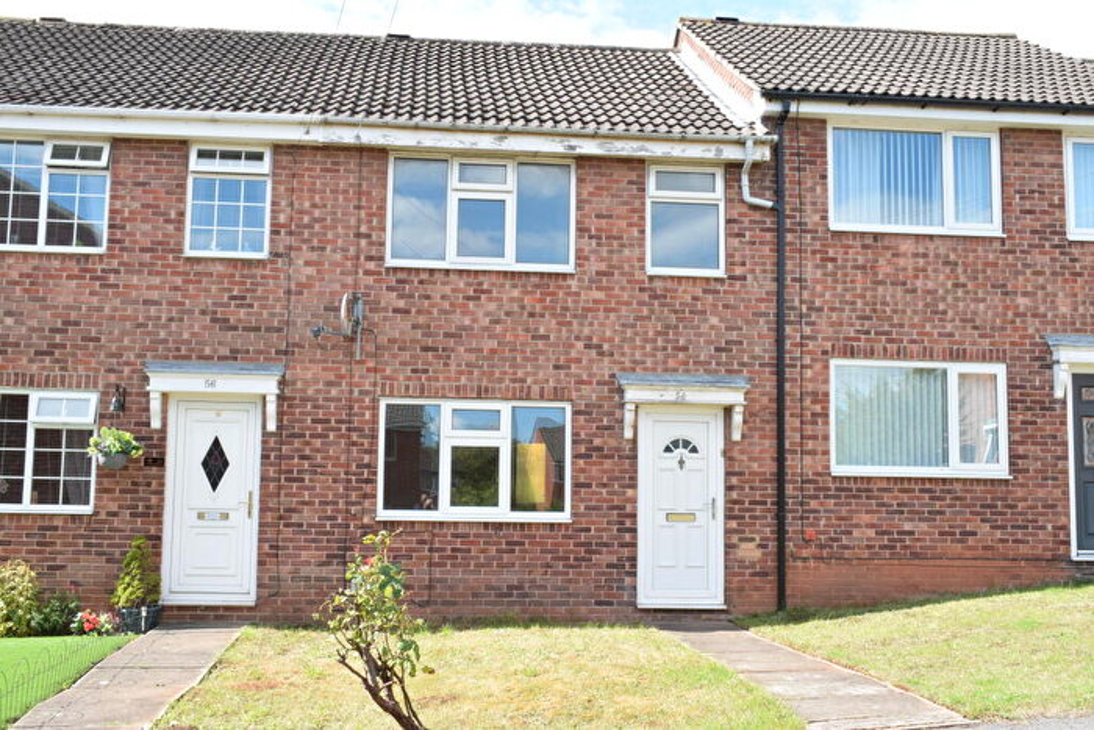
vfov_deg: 34.2
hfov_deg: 49.5
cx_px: 547
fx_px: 1185
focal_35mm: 39
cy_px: 365
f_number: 16
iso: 800
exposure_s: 1/200
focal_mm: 26
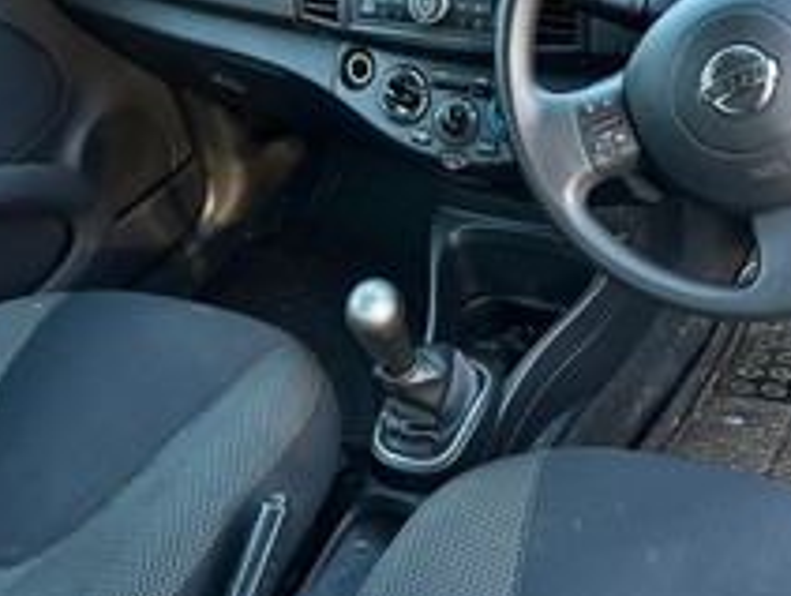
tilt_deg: -40.2
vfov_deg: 33.6
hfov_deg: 42.2
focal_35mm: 43
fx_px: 984
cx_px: 607
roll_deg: +10.9
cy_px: 244
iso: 640
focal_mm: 5.7
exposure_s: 1/33
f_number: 1.5
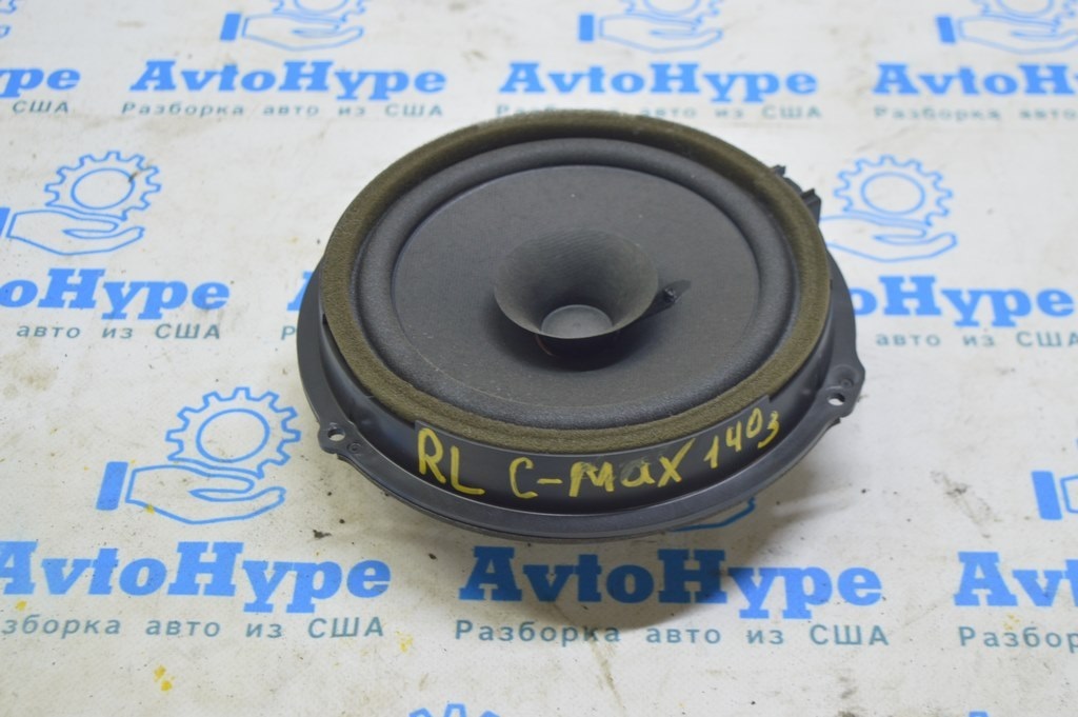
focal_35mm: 60
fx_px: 1795
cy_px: 358
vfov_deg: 22.6
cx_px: 539
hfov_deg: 33.4
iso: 400
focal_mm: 40
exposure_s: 1/20
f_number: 5.6
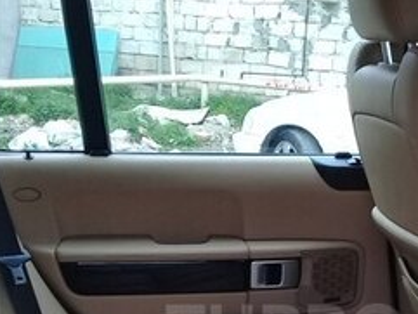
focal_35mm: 85
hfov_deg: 22.6
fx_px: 1027
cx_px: 343
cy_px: 330
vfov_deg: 16.9
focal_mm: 3.3
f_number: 2.2
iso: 80
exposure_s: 1/100
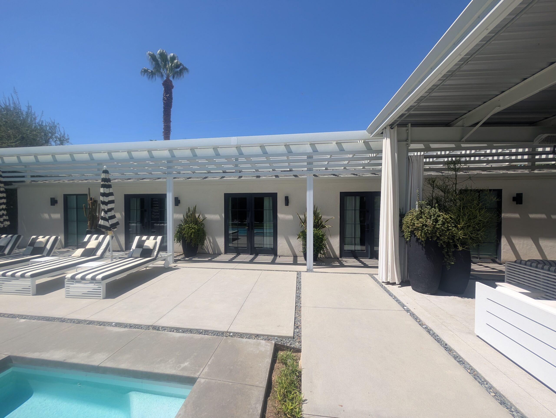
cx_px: 278
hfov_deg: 110.5
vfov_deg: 94.6
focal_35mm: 12
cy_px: 209
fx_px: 193
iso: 55
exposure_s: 1/3436
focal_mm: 2.02
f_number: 1.7
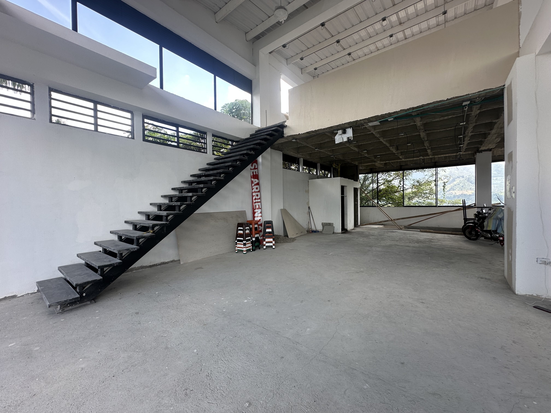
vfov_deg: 85.7
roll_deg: +0.1
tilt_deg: -0.6
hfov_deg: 102.1
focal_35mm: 14
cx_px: 276
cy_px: 206
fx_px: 223
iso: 40
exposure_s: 1/112
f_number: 2.2
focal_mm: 2.22
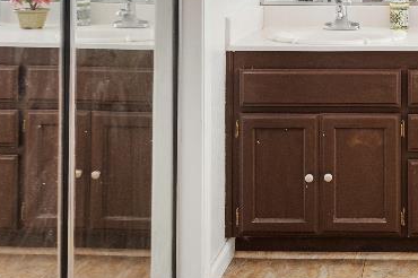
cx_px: 433
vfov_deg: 18.5
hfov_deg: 27.3
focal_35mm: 69
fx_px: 800
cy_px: -66
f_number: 5.6
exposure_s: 1/10
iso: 400
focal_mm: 17
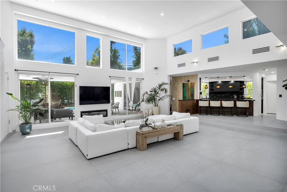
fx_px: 144
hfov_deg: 90.0
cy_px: 96
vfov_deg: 67.4
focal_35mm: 18
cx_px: 144
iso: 400
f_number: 8
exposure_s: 1/8
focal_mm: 18
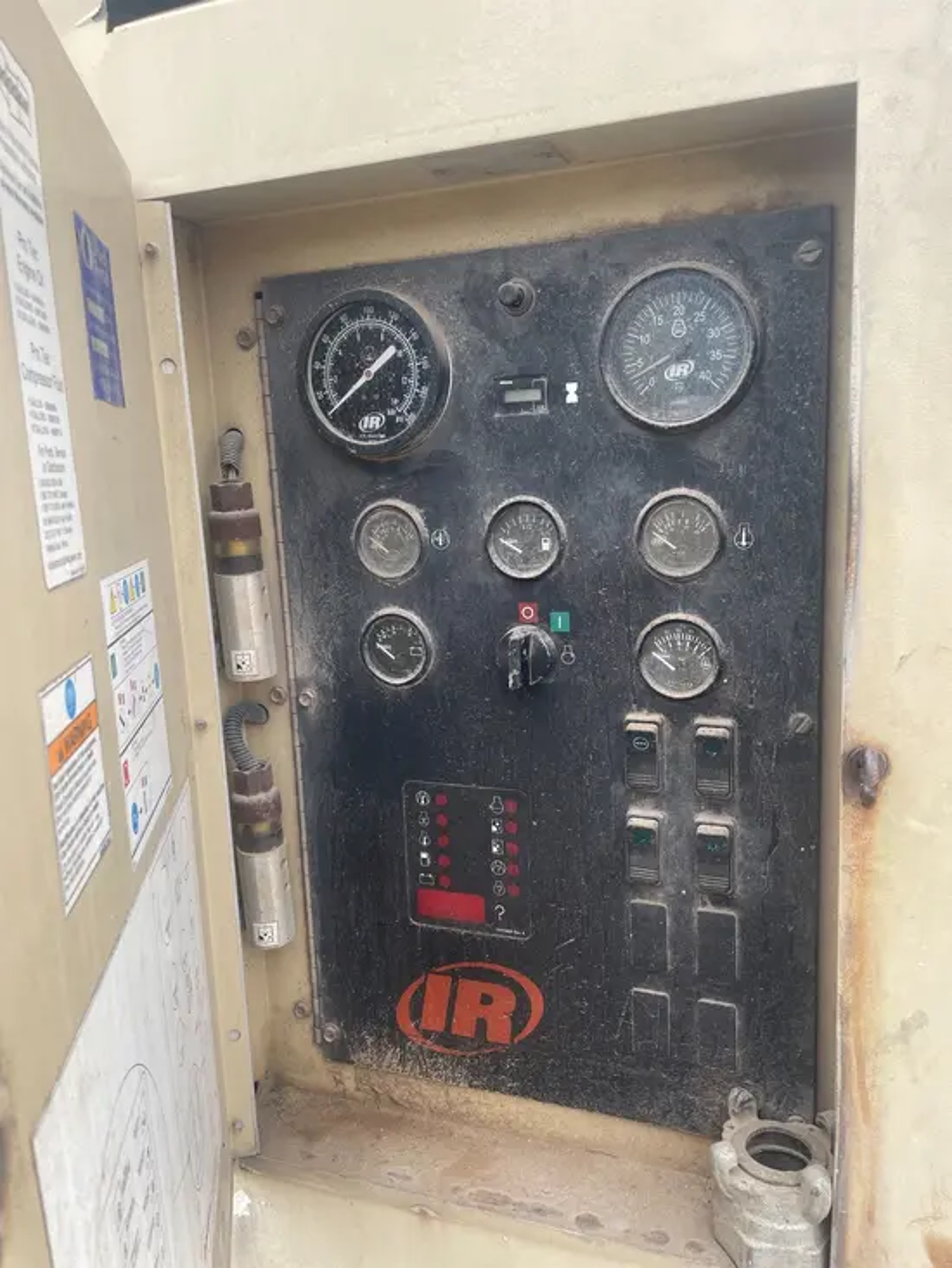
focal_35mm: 26
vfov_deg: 67.3
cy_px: 634
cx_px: 476
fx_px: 953
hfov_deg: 53.1
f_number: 1.6
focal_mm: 4.2
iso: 32
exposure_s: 1/527
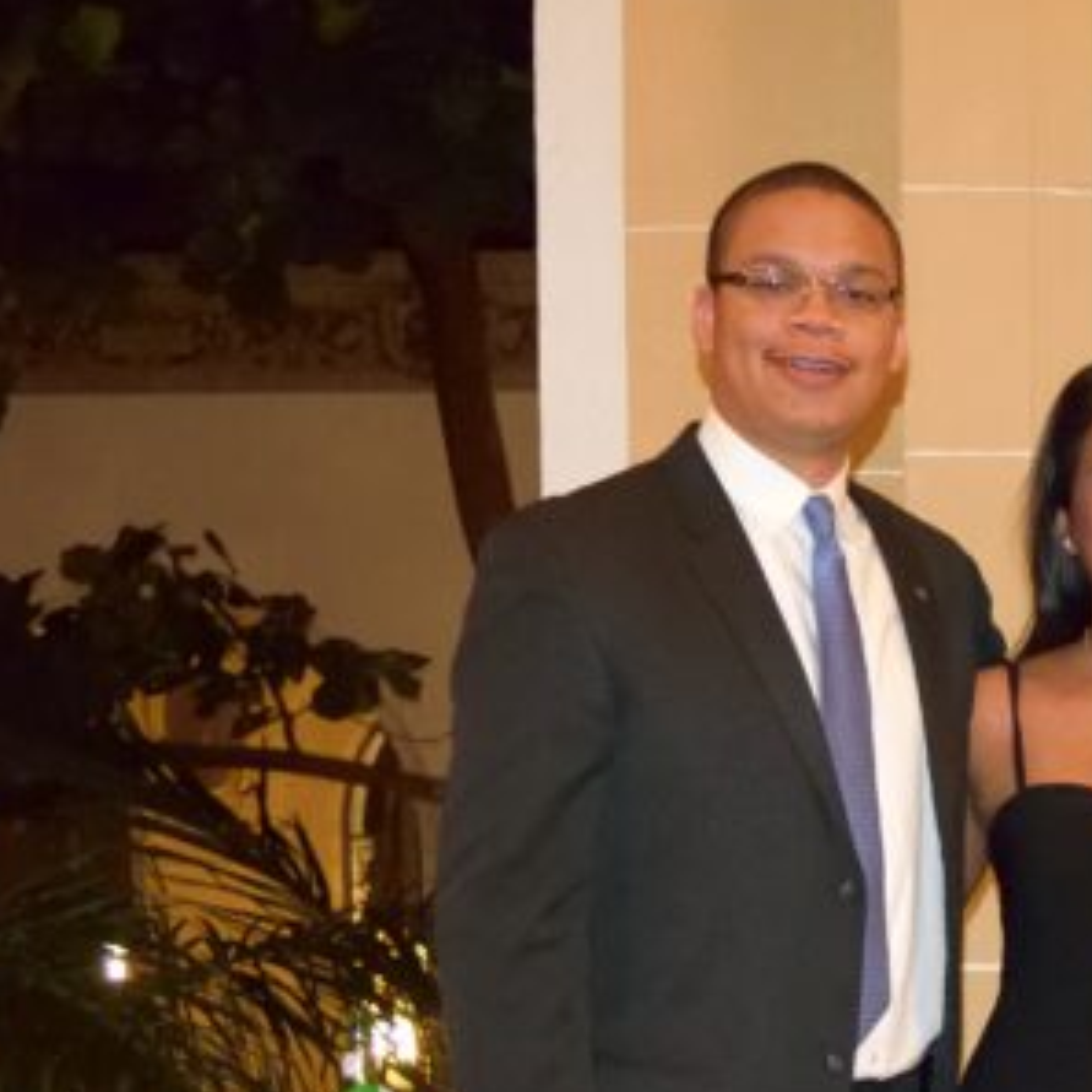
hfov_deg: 20.3
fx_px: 2820
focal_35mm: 79
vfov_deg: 21.0
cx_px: 1379
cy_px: 1164
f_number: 3.5
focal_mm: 18
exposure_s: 1/80
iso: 3200
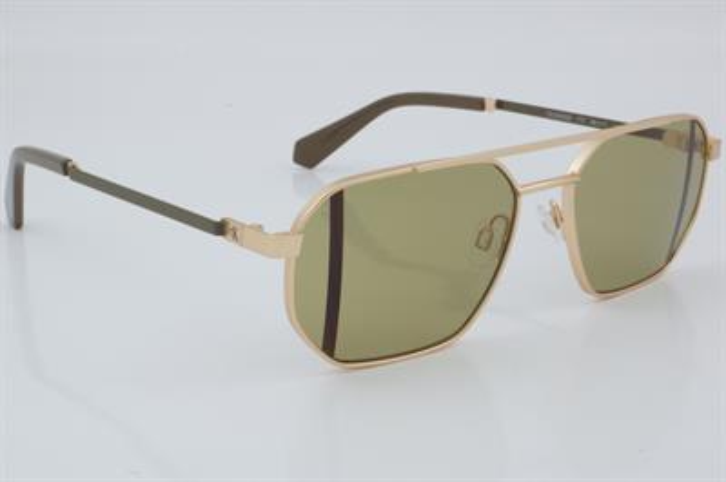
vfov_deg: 18.2
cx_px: 363
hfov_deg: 27.0
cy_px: 241
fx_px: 1511
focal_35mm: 75
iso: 100
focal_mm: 50
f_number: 32
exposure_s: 1/3
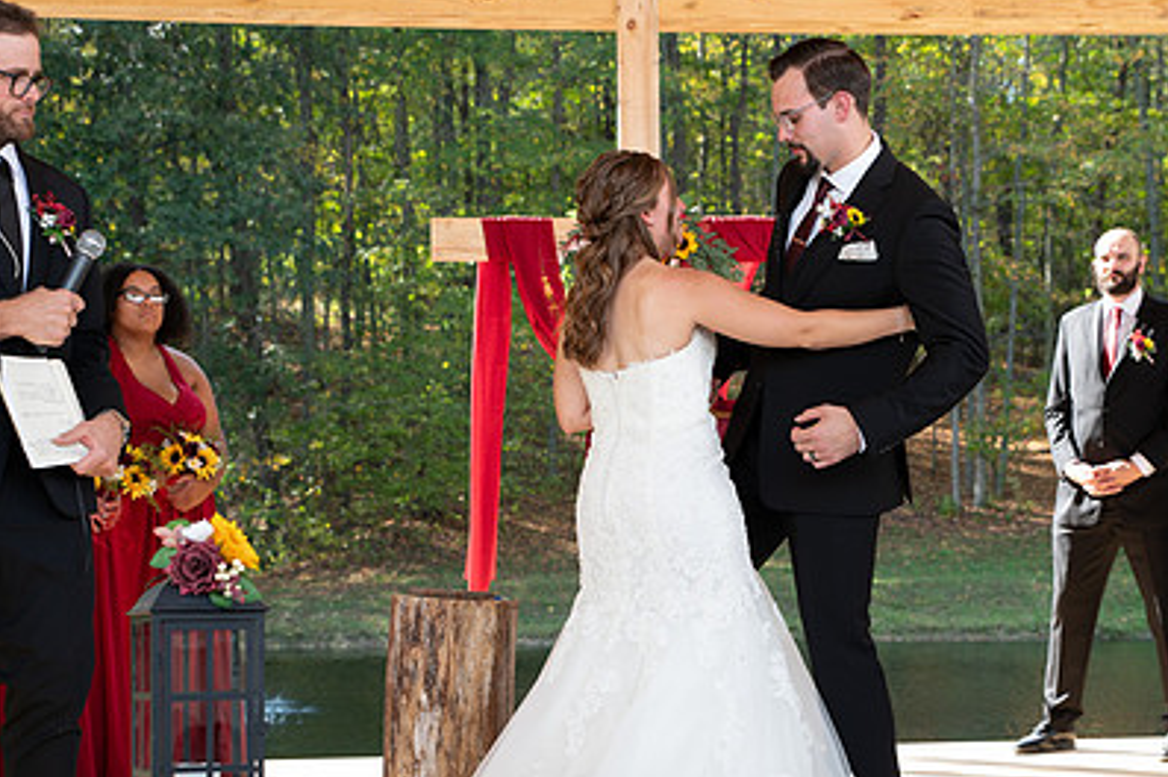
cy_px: 480
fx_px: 2204
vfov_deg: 20.0
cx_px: 733
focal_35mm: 68
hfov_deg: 29.6
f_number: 4
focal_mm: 45
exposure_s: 1/250
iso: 320
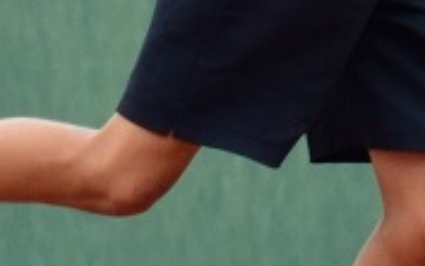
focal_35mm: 1210
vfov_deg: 1.1
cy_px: -81
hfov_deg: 1.7
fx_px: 14028
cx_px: 295
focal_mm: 140
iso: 500
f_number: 4.8
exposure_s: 1/1250
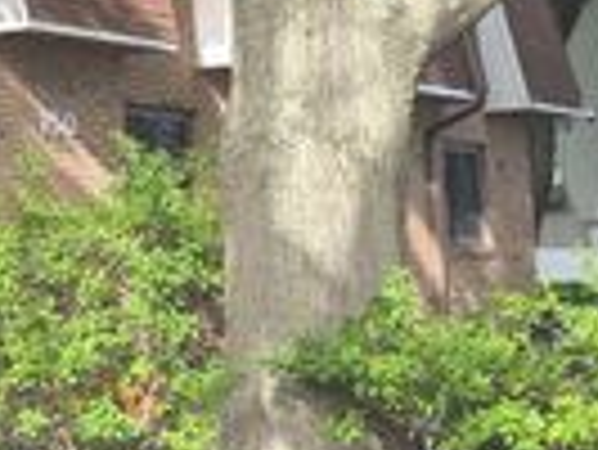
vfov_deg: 16.3
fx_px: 1556
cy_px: 63
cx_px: -400
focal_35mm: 90
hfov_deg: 18.3
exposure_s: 1/773
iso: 19
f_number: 1.68
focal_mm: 6.9
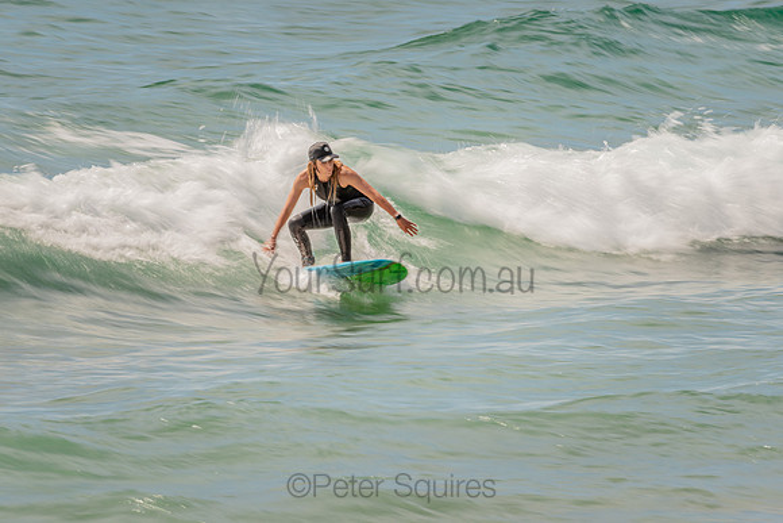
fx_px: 13336
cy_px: 228
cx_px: 342
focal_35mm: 613
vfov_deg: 2.2
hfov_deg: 3.4
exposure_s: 1/20
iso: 64
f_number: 16
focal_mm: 500
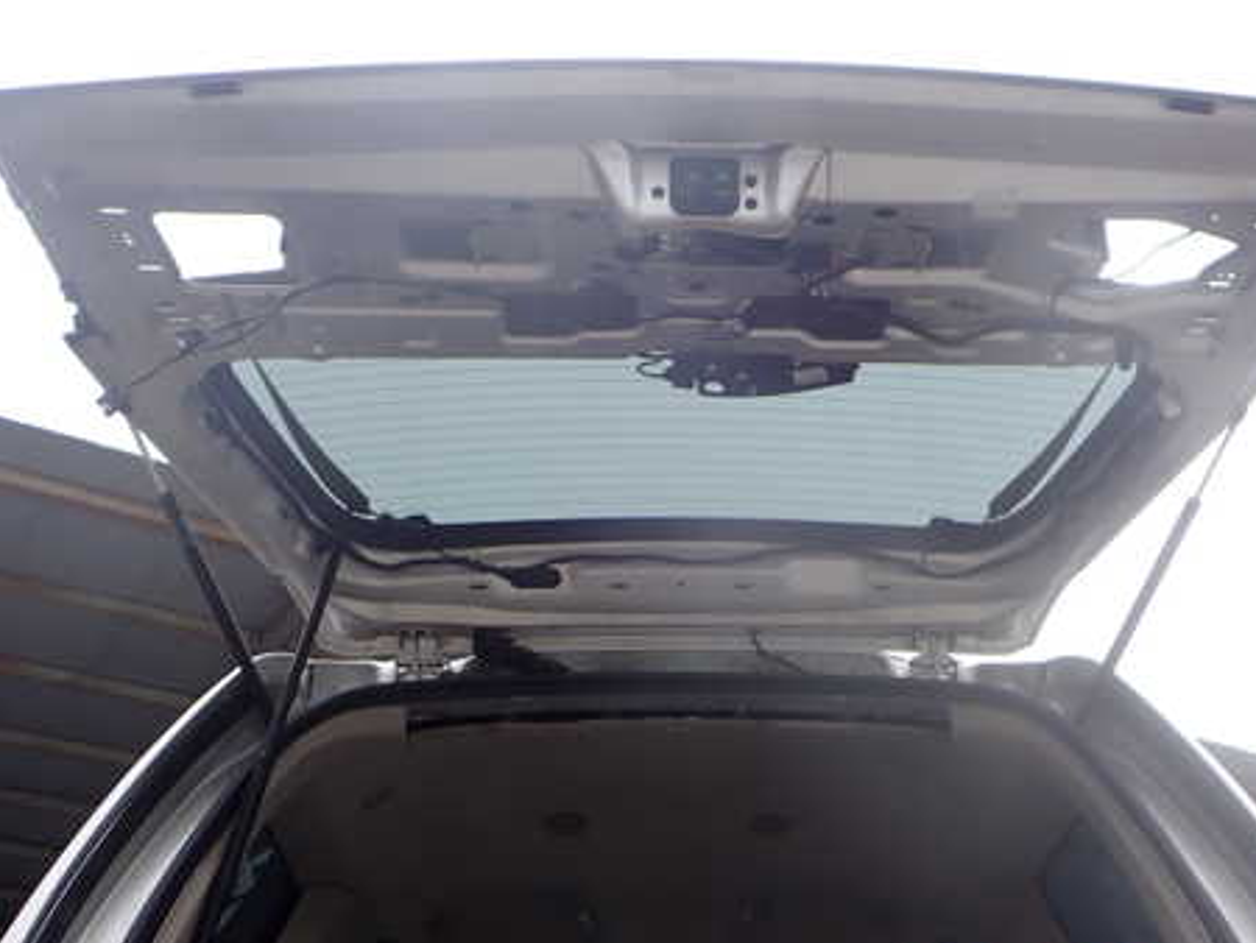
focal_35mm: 40
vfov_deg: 35.9
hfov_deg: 46.7
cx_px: 701
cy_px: 388
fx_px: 1452
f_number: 3.2
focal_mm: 5.4
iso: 100
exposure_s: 1/125
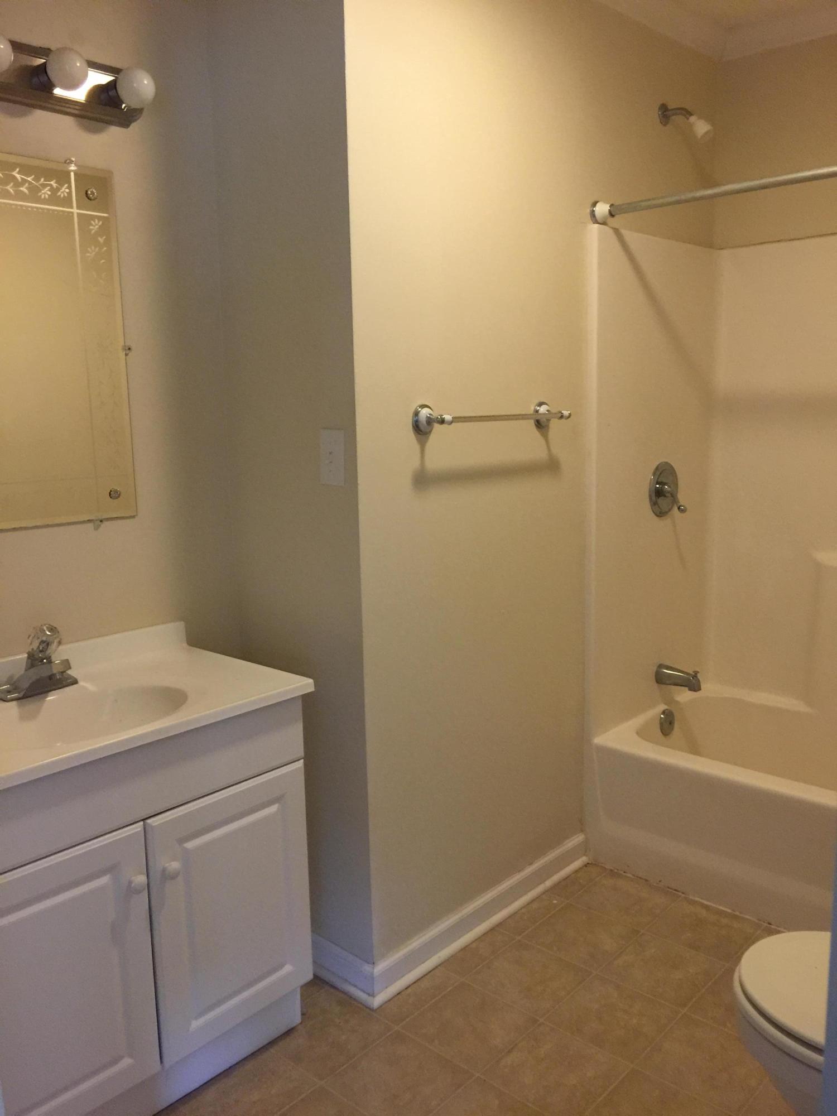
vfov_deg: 61.7
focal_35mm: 29
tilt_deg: -8.1
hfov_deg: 48.2
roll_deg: +1.0
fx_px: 935
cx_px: 418
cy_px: 558
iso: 100
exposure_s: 1/15
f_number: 2.2
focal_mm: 4.15
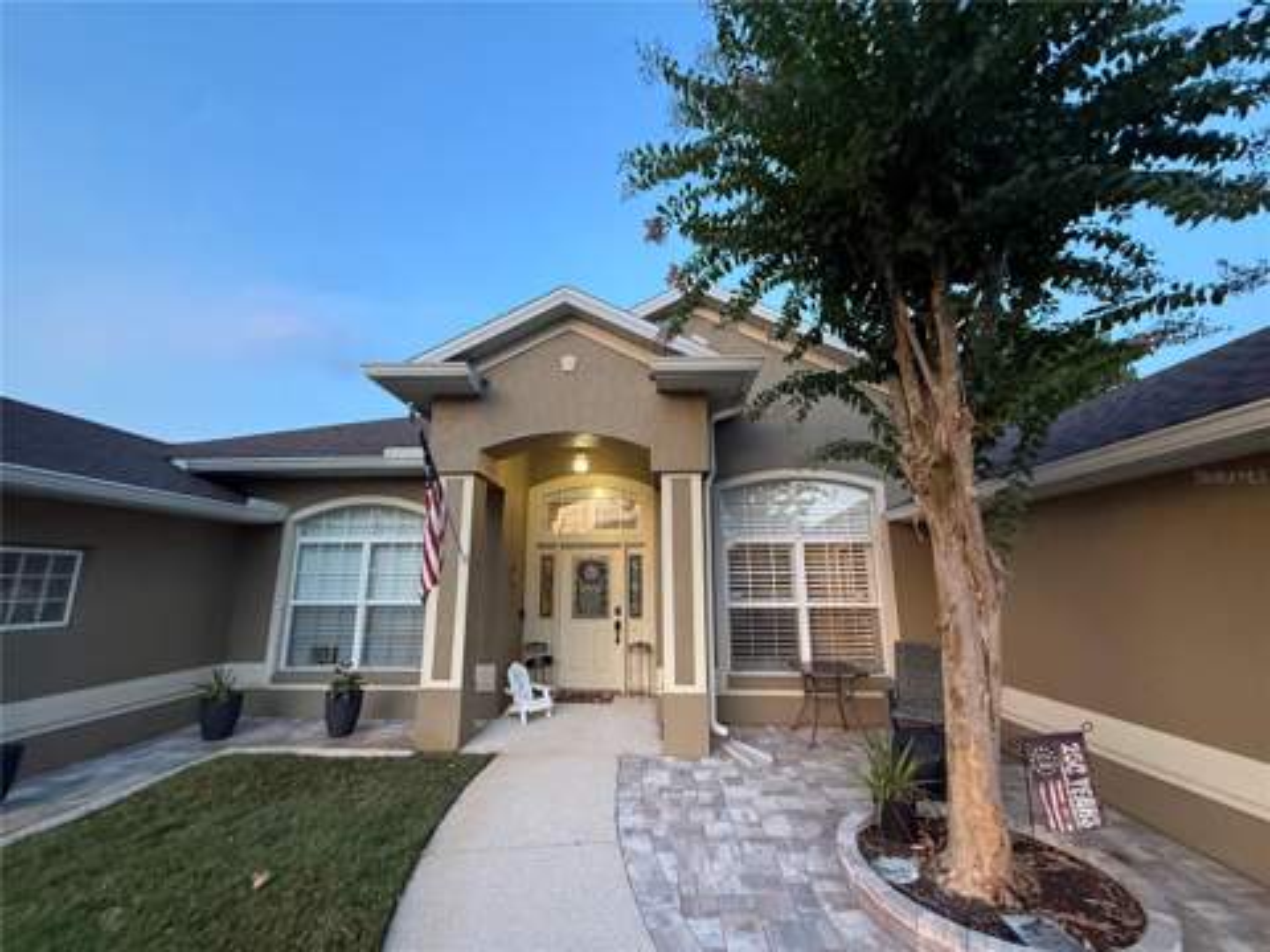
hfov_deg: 102.1
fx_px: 514
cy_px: 476
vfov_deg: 85.7
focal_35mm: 14
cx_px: 635
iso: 400
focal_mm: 2.22
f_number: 2.2
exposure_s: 1/60
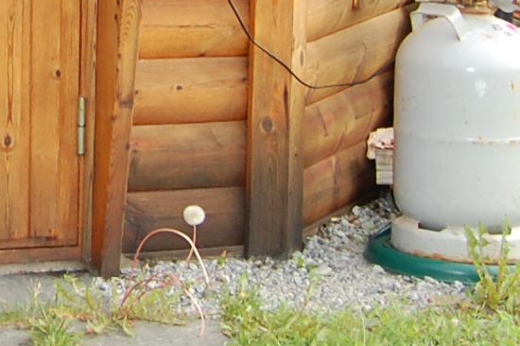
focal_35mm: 164
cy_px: -336
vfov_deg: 8.0
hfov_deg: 11.9
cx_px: -310
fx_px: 2367
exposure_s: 1/500
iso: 400
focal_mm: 20
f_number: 5
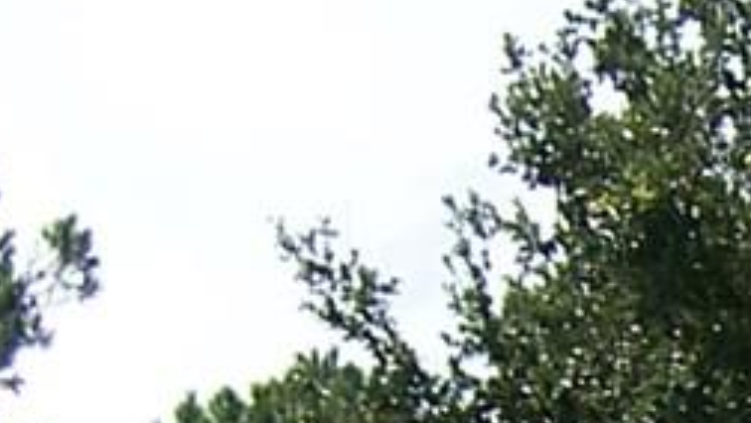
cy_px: 1343
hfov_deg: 8.7
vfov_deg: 5.0
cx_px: 1681
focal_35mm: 228
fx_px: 4542
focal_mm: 5.5
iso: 80
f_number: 3.4
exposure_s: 1/750
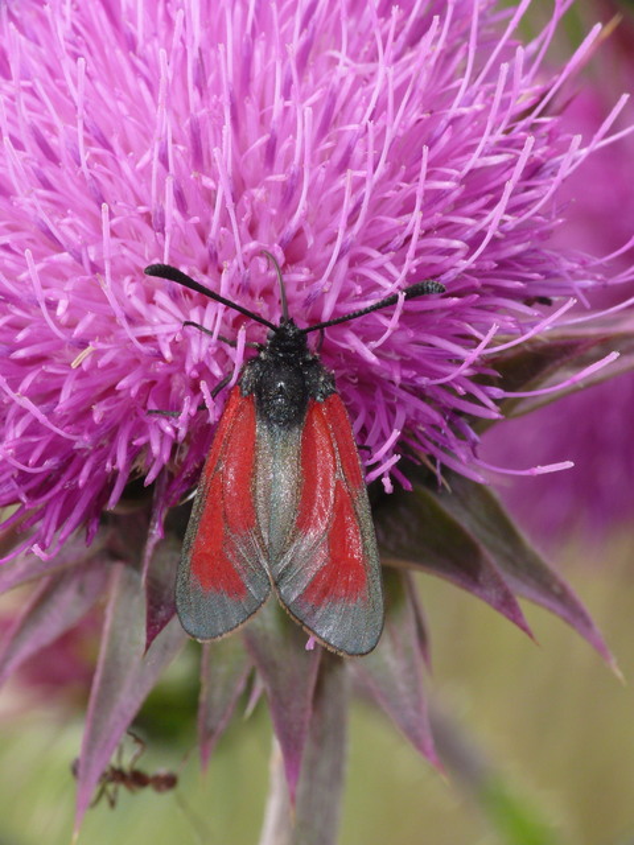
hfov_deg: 9.9
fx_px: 3663
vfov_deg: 13.2
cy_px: 422
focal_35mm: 150
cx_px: 317
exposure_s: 1/160
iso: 200
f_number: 11
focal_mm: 31.8
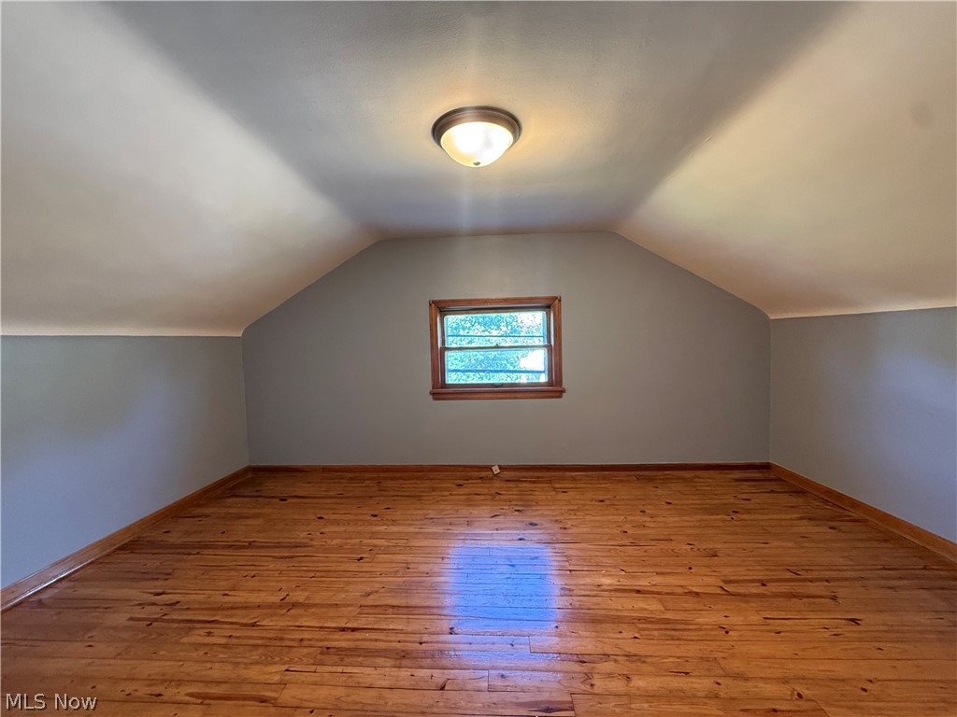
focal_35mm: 14
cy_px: 358
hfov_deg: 102.1
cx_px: 478
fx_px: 387
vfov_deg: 85.7
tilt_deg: -2.8
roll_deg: +1.5
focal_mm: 2.22
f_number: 2.2
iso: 400
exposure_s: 1/60
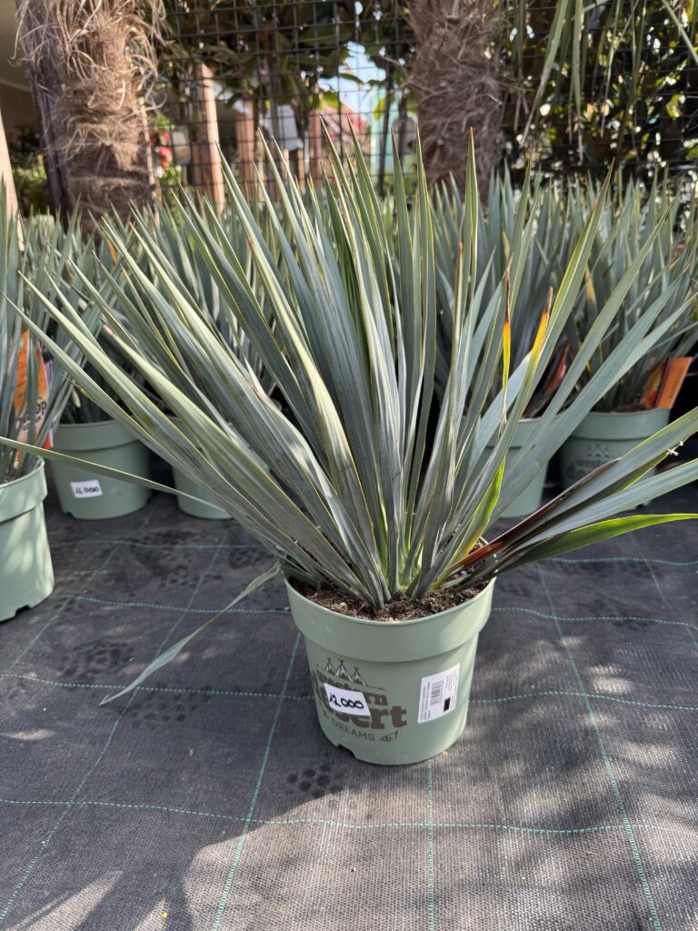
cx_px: 349
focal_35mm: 24
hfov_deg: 56.8
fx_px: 645
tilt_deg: -19.7
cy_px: 466
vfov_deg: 71.6
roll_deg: +2.5
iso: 80
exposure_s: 1/467
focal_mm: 6.76
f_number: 1.78
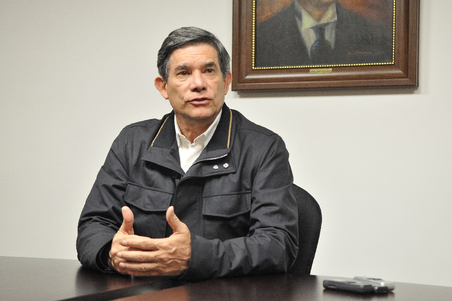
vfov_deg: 18.2
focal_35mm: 75
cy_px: 150
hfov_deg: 27.0
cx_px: 226
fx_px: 941
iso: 1600
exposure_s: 1/100
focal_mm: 50
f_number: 2.8
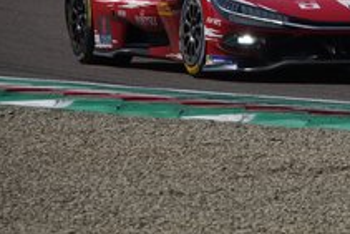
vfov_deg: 1.3
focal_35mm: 1032
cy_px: 8
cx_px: 340
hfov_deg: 2.0
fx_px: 10040
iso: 100
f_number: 6.3
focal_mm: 177.86
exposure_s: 1/800
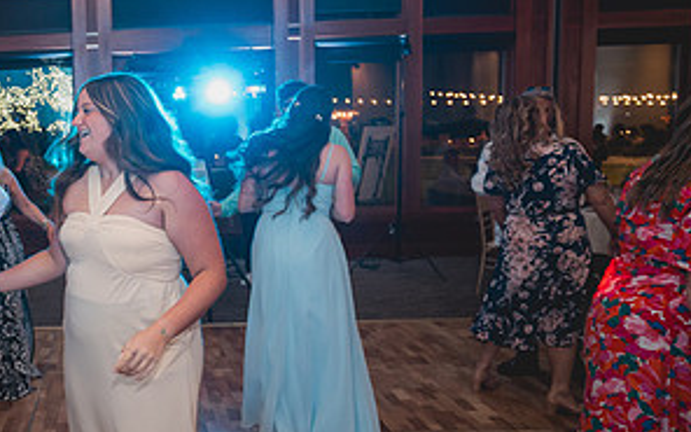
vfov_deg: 37.3
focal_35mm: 34
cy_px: 200
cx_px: 70
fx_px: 640
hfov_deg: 50.4
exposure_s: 1/50
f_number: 2.8
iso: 2500
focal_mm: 17
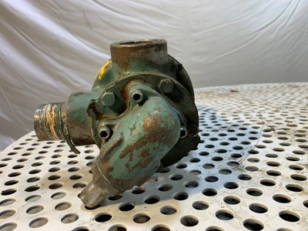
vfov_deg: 53.1
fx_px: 231
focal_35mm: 26
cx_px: 154
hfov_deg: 67.3
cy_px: 116
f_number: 1.8
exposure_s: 1/120
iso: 50
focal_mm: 4.25
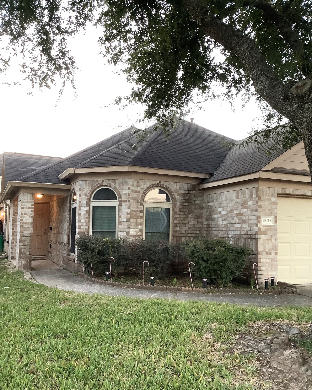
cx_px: 159
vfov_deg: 54.2
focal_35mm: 33
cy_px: 211
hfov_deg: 44.5
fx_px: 381
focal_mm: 3.3
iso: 80
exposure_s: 1/50
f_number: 2.4
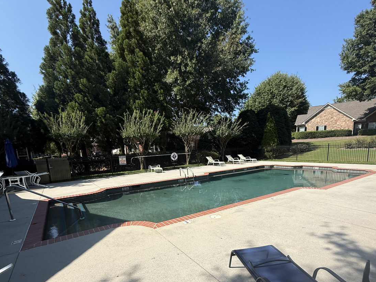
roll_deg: +1.7
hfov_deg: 84.7
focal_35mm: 19
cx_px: 189
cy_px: 186
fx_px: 206
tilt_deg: -9.1
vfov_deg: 67.0
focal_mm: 2.22
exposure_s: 1/1961
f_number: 2.2
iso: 50
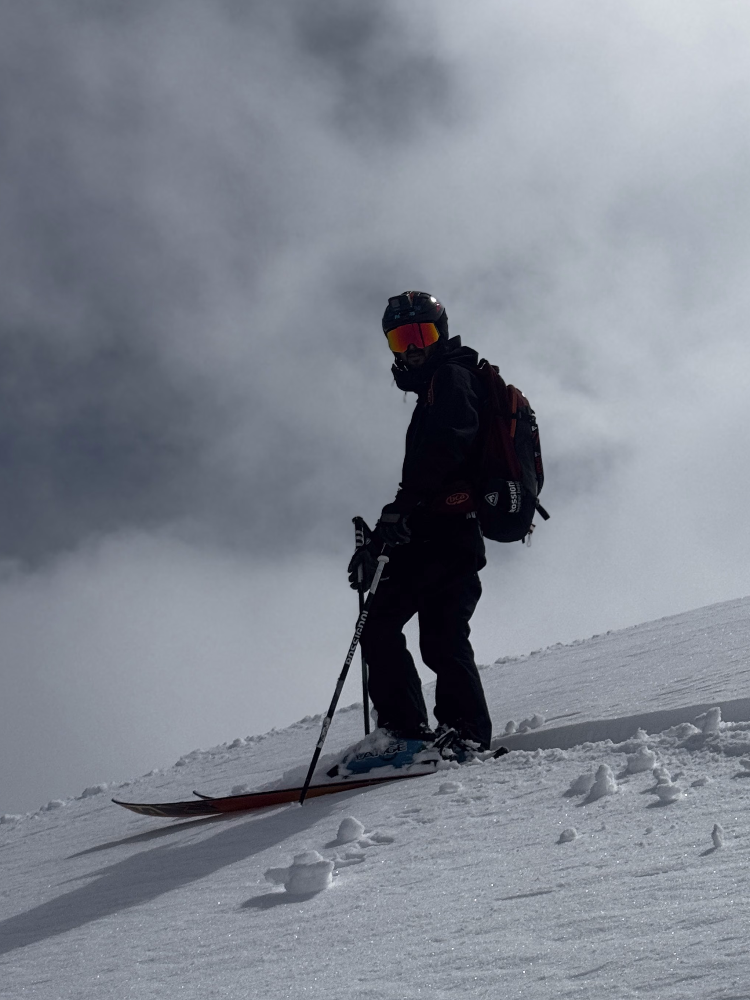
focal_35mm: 71
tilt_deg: +28.5
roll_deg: -3.3
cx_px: 333
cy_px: 371
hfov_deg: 20.7
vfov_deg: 27.3
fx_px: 2051
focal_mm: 6.76
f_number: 1.78
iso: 64
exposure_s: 1/50000
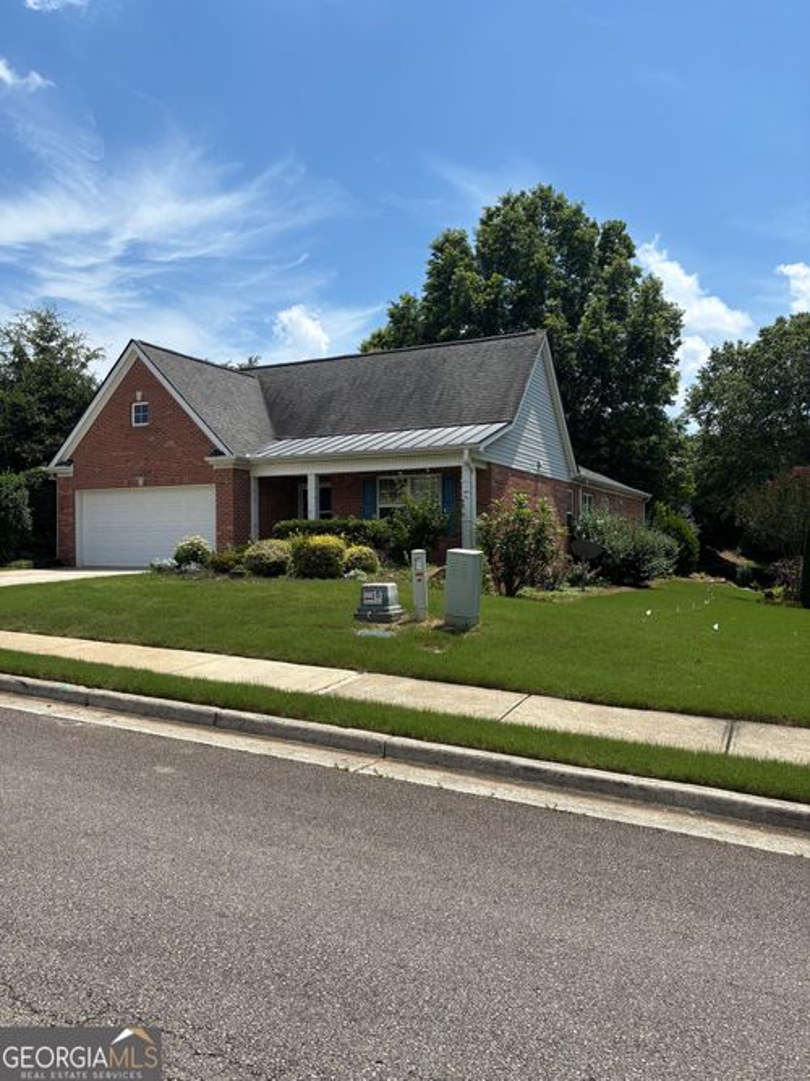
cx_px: 405
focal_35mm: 26
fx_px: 811
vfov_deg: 67.3
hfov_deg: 53.0
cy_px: 540
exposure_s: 1/3937
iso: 50
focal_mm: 5.96
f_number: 1.6
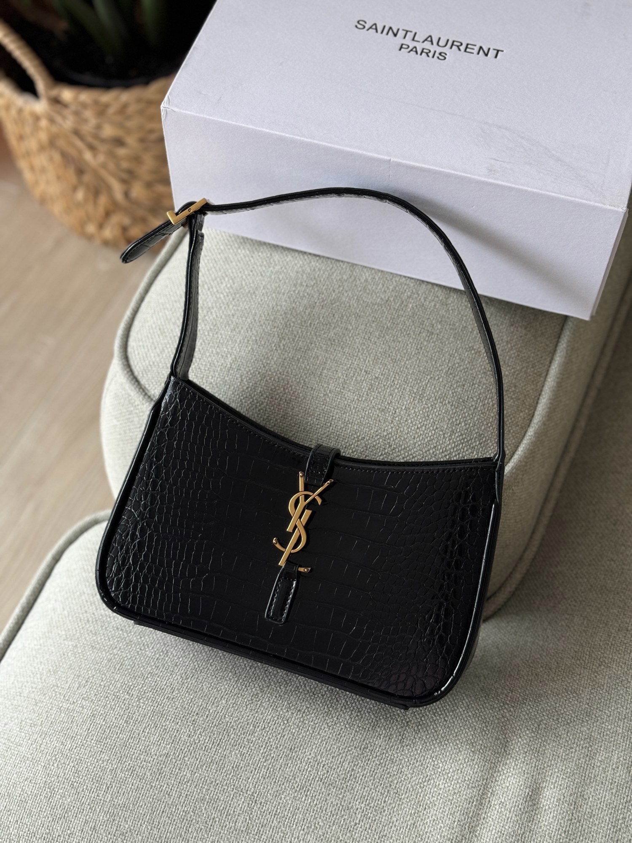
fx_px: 1168
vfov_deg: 39.7
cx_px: 316
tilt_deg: -58.5
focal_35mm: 48
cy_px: 422
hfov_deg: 30.3
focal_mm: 6.76
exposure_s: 1/60
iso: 200
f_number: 1.78
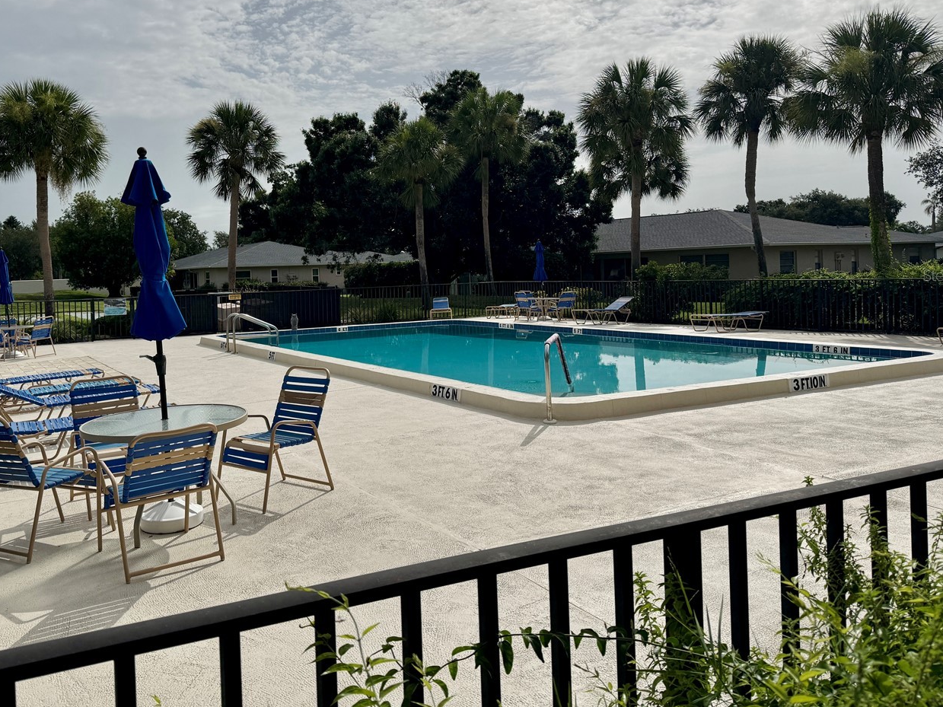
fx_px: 844
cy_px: 275
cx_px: 386
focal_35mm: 31
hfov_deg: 58.0
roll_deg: +1.4
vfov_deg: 45.1
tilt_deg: -1.4
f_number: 1.78
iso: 64
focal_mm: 6.76
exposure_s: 1/15152
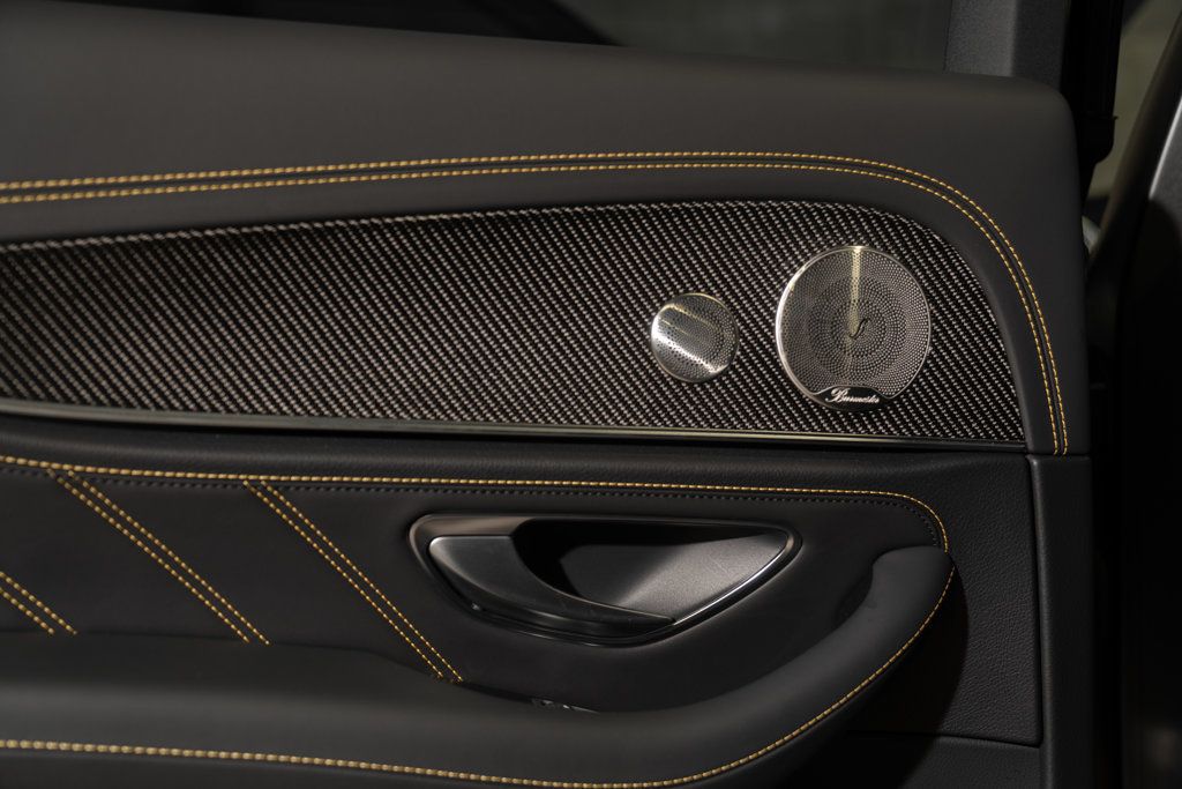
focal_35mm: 46
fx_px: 1510
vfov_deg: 29.3
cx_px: 591
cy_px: 394
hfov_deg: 42.7
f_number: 2.8
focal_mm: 46
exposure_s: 1/50
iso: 250
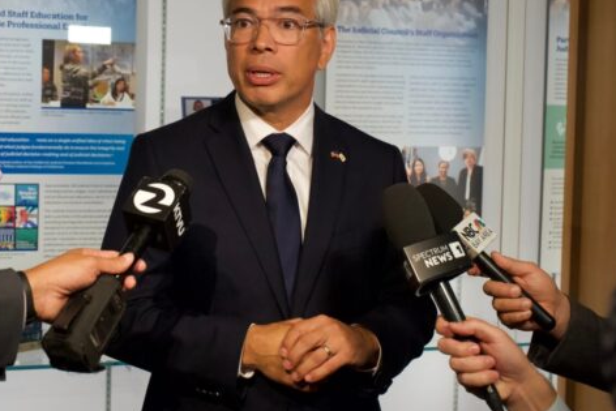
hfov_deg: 35.0
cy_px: 151
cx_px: 257
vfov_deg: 23.7
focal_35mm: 57
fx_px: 976
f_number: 6.3
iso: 10000
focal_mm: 42
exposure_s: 1/500
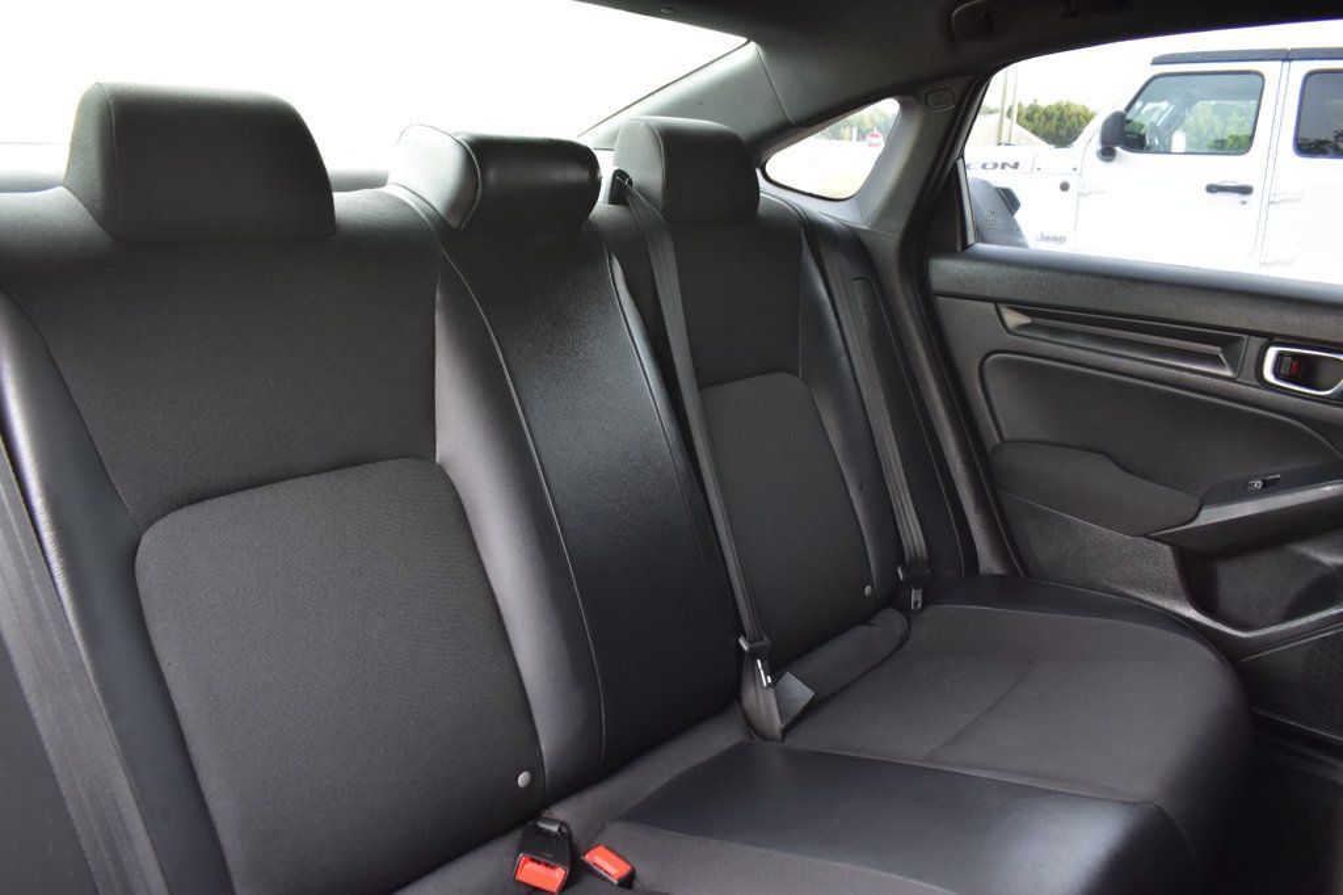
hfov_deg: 67.4
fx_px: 1007
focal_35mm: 27
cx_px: 672
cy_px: 448
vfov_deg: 47.9
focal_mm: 18
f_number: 6.3
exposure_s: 1/15
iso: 400
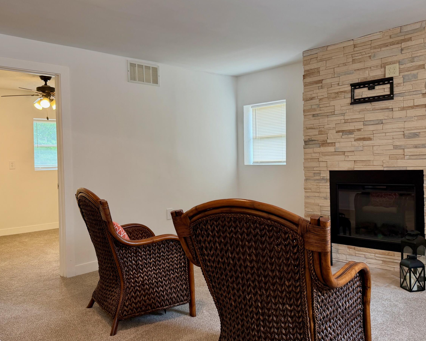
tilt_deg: -1.5
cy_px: 169
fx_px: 391
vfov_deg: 47.1
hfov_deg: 57.2
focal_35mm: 31
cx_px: 211
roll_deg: +1.3
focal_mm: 6.76
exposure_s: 1/120
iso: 125
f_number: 1.78
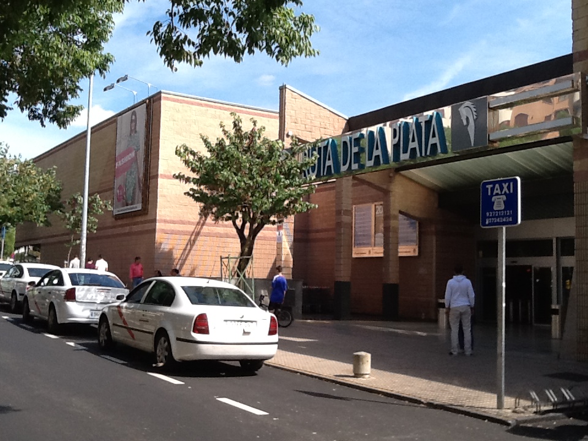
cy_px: 220
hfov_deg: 42.9
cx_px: 294
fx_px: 747
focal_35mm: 44
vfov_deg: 32.9
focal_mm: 2.03
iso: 40
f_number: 2.4
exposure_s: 1/668
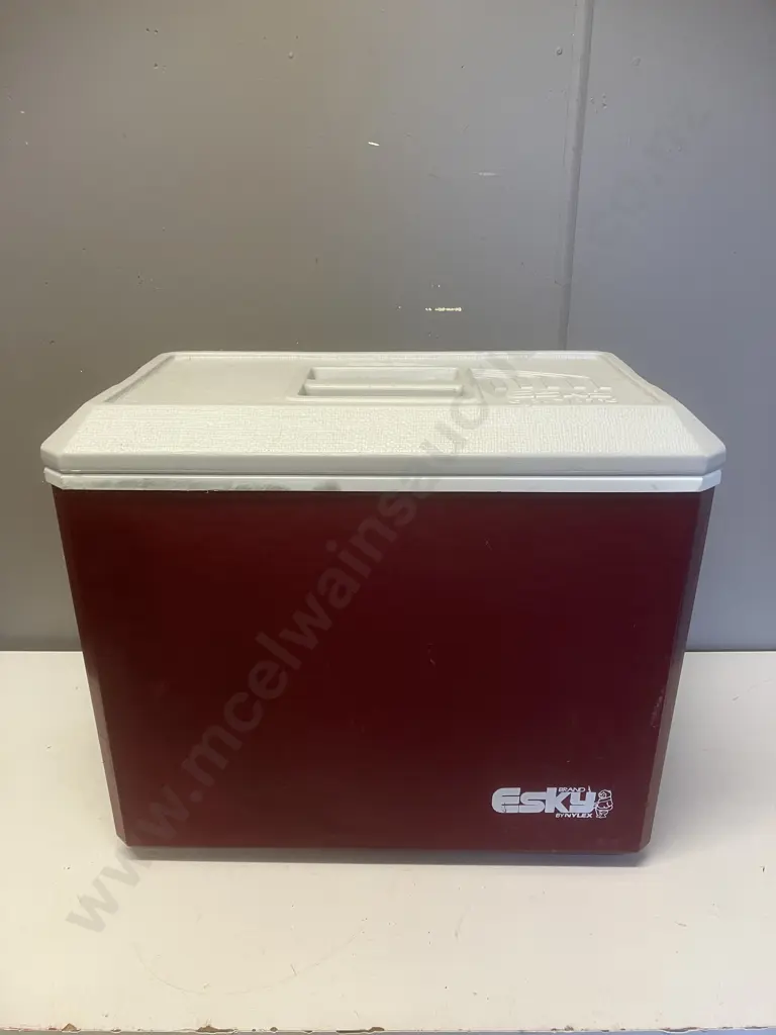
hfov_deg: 49.7
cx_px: 388
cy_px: 518
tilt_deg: -18.6
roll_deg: +0.0
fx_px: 837
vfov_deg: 63.4
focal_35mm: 28
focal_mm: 3.99
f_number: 1.8
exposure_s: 1/50
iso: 64
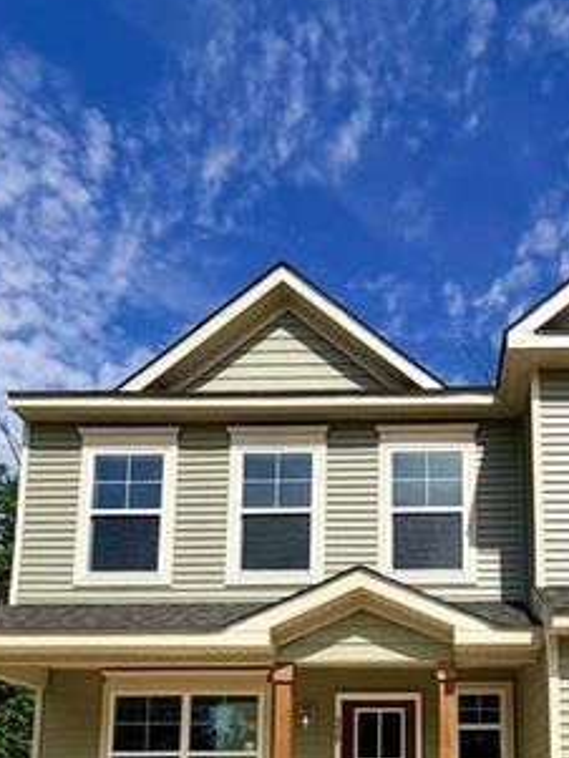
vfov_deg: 49.9
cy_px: 719
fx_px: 679
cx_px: 433
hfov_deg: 43.9
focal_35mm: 31
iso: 20
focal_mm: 2.22
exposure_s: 1/1464
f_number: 2.2
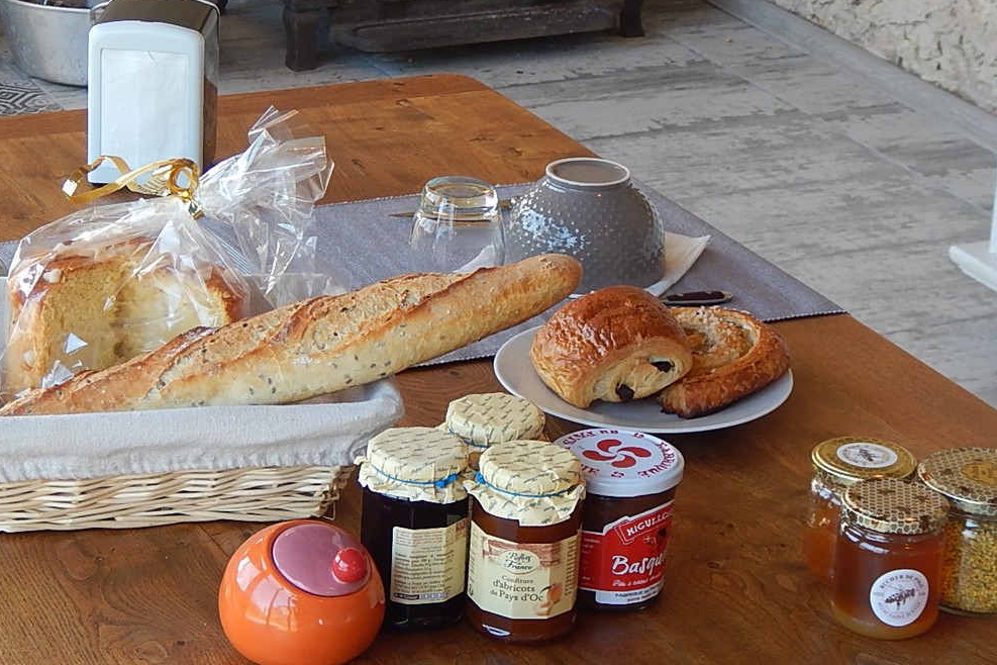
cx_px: 457
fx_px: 3212
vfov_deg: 11.8
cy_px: 325
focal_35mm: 116
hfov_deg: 17.6
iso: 160
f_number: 4.3
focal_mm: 15.3
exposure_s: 1/30
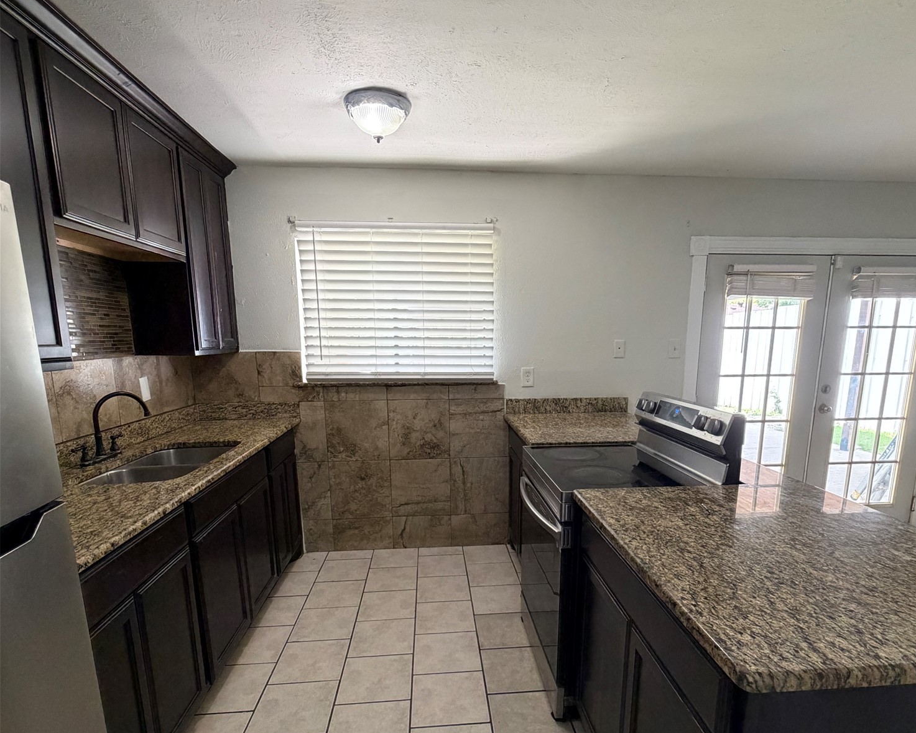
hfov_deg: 83.2
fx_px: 515
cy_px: 434
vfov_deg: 70.2
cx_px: 477
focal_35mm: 19
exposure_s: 1/60
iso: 400
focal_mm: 2.22
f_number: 2.2
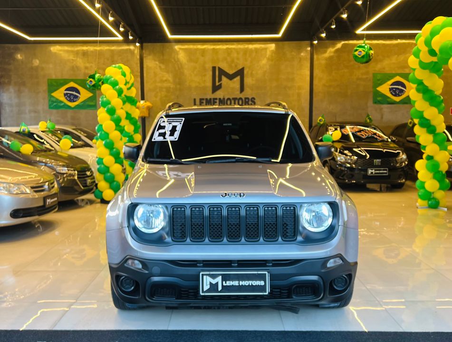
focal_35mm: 26
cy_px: 171
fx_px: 341
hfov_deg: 67.1
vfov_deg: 53.3
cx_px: 226
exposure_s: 1/60
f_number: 1.5
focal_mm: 5.7
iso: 250
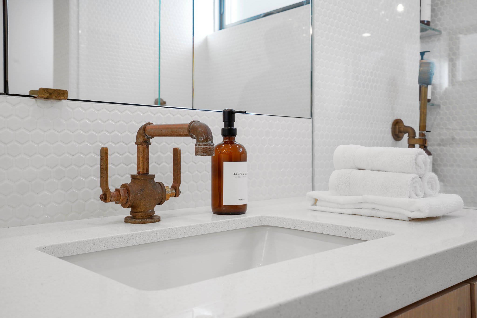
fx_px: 464
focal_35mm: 35
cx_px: 238
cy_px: 159
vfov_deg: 37.8
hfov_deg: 54.4
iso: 640
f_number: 9
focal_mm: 35
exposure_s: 1/40
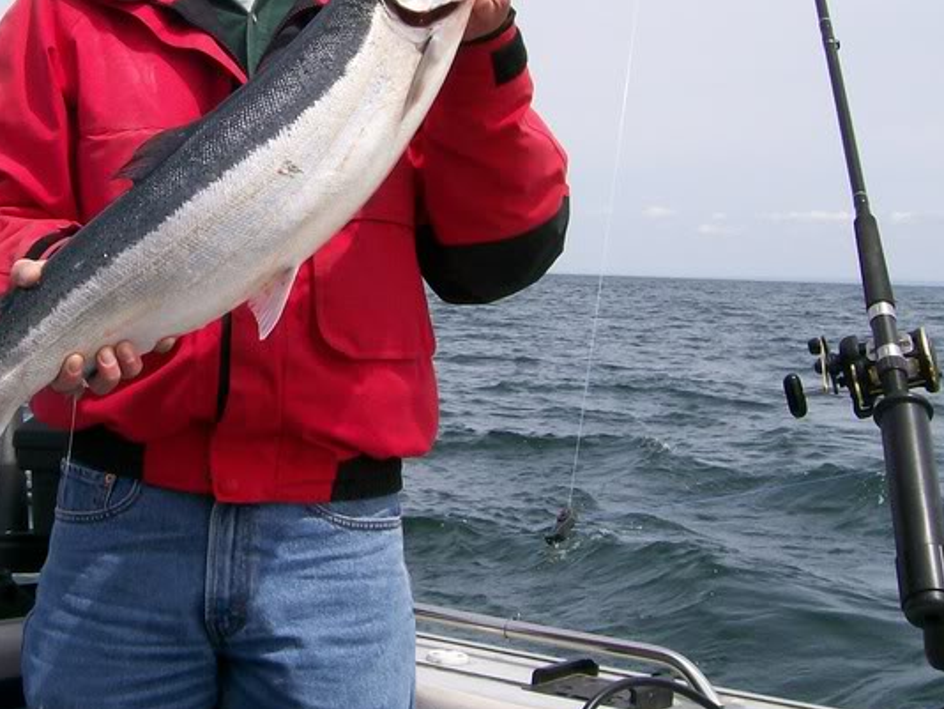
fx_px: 1883
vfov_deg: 21.1
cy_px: 168
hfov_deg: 27.6
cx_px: 189
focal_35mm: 69
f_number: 4.8
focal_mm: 6
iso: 80
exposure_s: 1/676
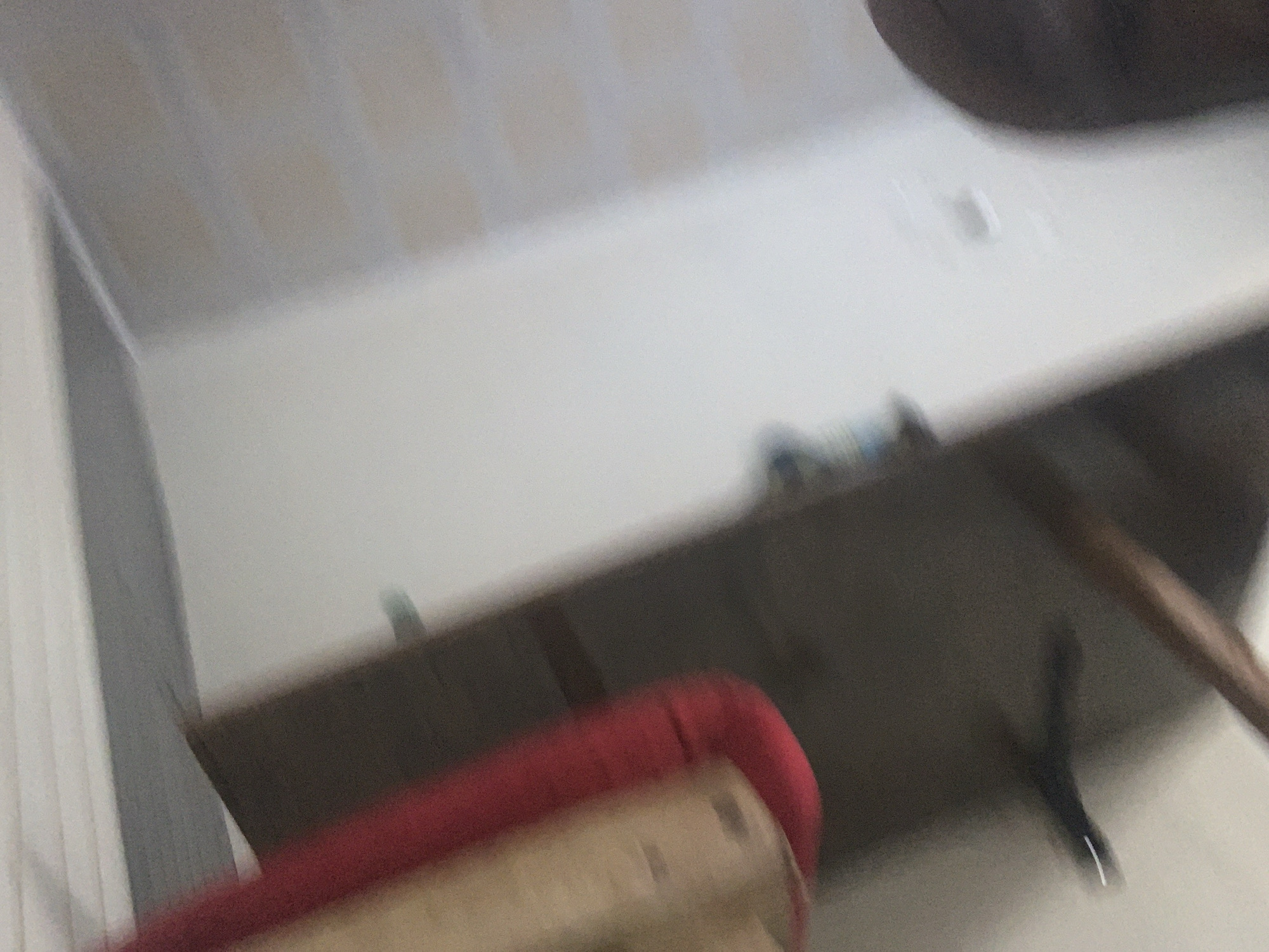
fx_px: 1173
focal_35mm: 32
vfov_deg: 44.2
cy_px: 476
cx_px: 634
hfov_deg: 56.8
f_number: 2.2
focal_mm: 2.87
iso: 250
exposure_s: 1/24
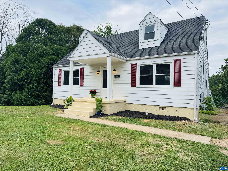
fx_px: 158
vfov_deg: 56.8
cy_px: 86
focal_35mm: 24
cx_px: 114
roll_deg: -0.4
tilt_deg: +1.2
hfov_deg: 71.6
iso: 80
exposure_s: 1/1261
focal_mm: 6.76
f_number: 1.78
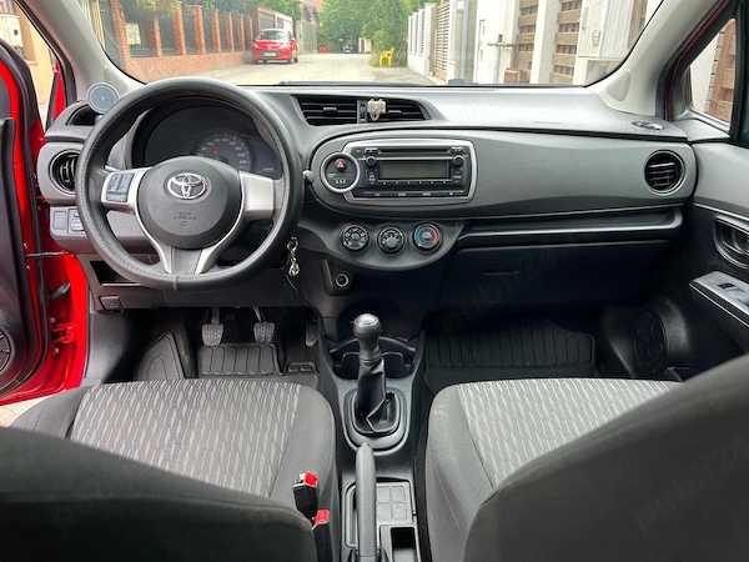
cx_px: 374
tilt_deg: -23.2
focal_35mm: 26
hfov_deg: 67.3
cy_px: 281
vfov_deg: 53.1
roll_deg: -0.3
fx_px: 563
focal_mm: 5.7
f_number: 1.5
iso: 64
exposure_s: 1/131
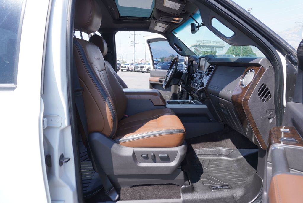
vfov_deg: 53.2
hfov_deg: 73.7
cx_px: 152
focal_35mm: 24
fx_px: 202
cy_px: 102
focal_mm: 16
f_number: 5.6
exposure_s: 1/125
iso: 100
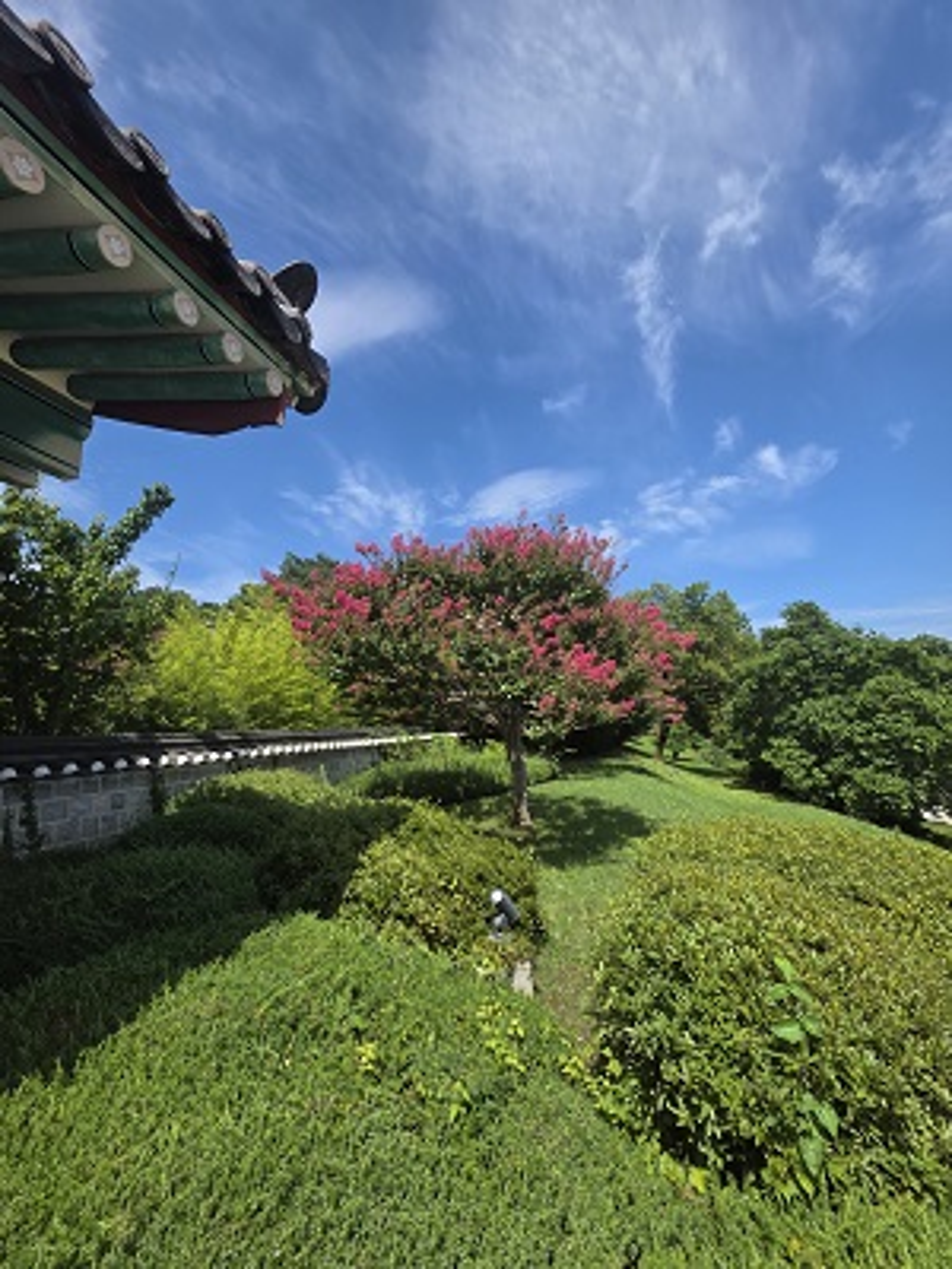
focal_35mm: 13
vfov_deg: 106.2
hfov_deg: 89.9
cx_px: 476
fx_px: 477
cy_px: 634
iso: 40
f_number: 1.9
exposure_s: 1/1899
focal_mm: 2.2
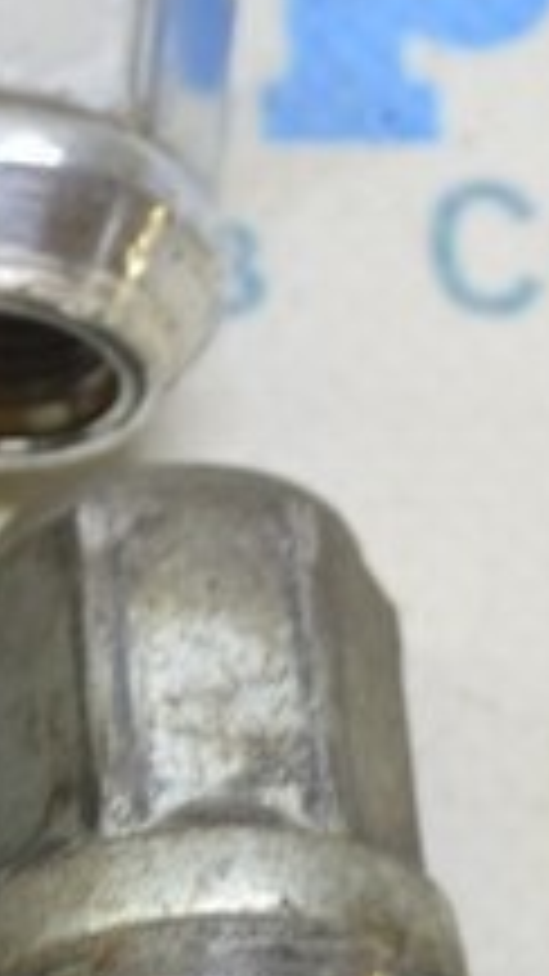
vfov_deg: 7.2
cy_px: -16
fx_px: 7689
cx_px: -968
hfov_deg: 4.0
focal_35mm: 297
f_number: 5.6
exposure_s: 1/20
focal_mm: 40
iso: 400
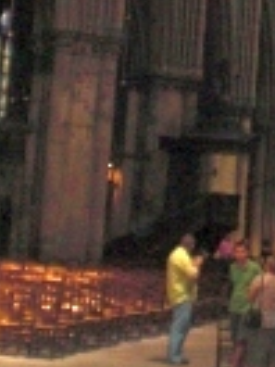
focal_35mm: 124
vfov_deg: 15.7
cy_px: 25
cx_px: 392
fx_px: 1313
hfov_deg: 11.5
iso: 200
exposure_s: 1/60
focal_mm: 6.3
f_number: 3.1
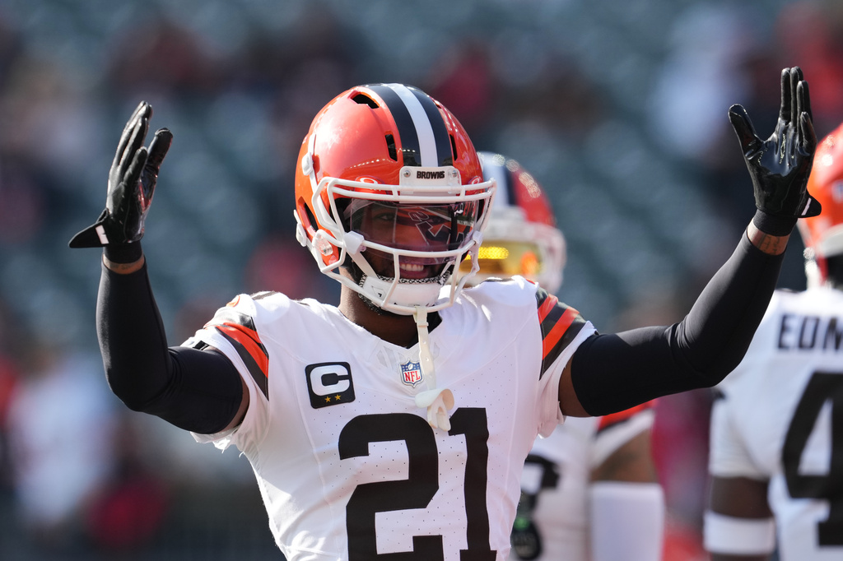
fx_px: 14045
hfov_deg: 3.4
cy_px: 280
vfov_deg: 2.3
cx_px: 422
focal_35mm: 600
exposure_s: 1/3200
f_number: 3.5
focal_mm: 400
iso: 640
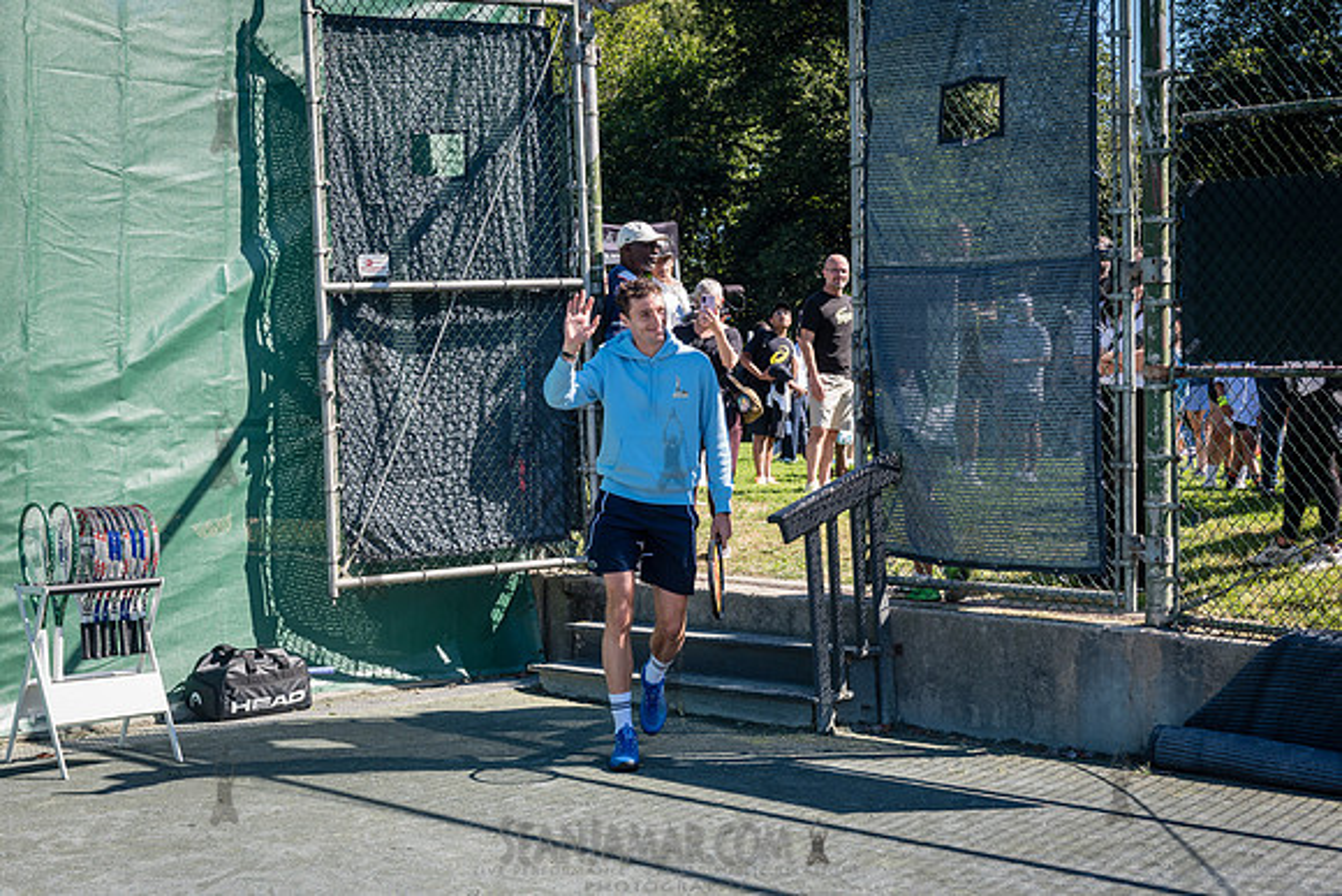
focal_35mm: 50
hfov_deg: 39.3
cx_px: 671
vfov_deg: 26.8
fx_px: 1881
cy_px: 448
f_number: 5.6
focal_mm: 50
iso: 200
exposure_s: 1/200
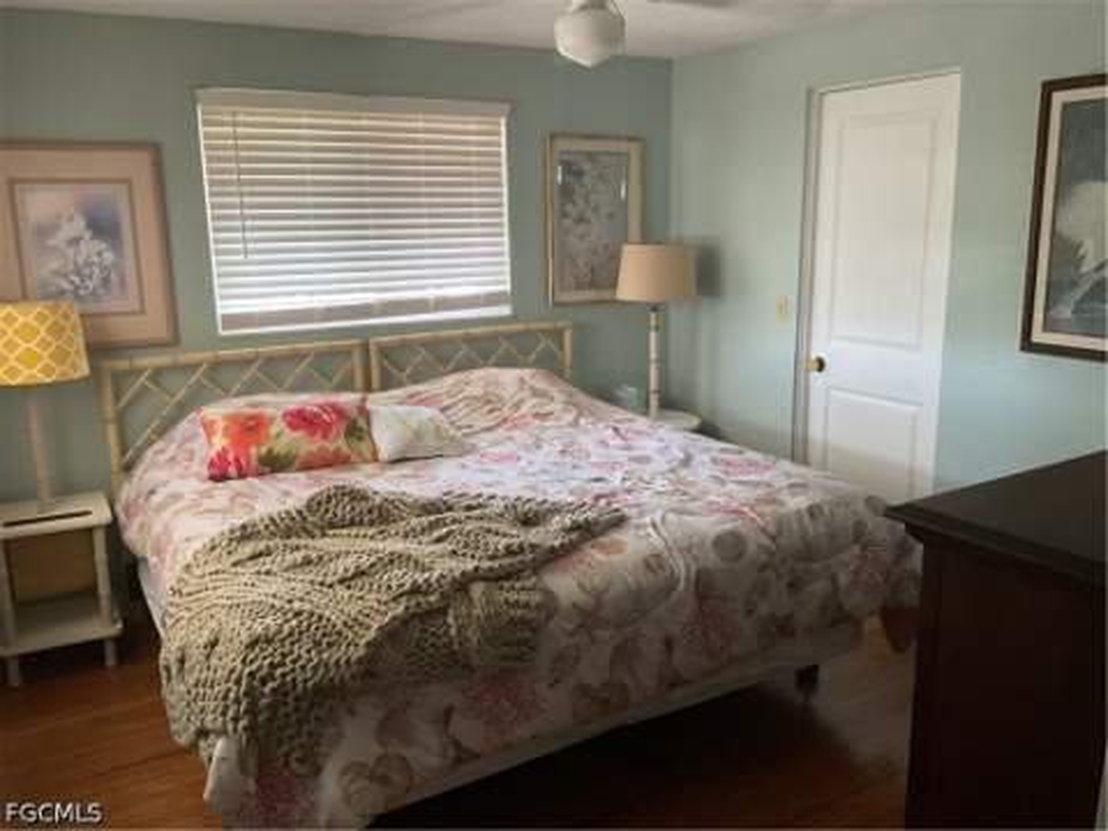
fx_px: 928
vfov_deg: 48.2
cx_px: 554
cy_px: 416
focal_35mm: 29
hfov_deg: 61.7
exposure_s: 1/60
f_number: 1.8
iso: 250
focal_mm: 3
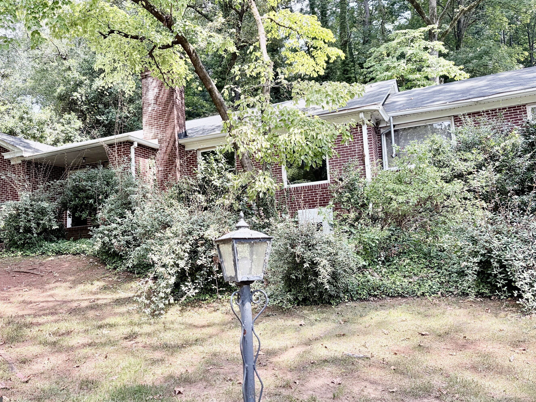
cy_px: 188
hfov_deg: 59.8
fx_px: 465
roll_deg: +2.4
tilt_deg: +10.9
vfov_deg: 46.8
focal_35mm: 30
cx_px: 242
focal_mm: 5.96
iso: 50
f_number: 1.6
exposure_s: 1/500
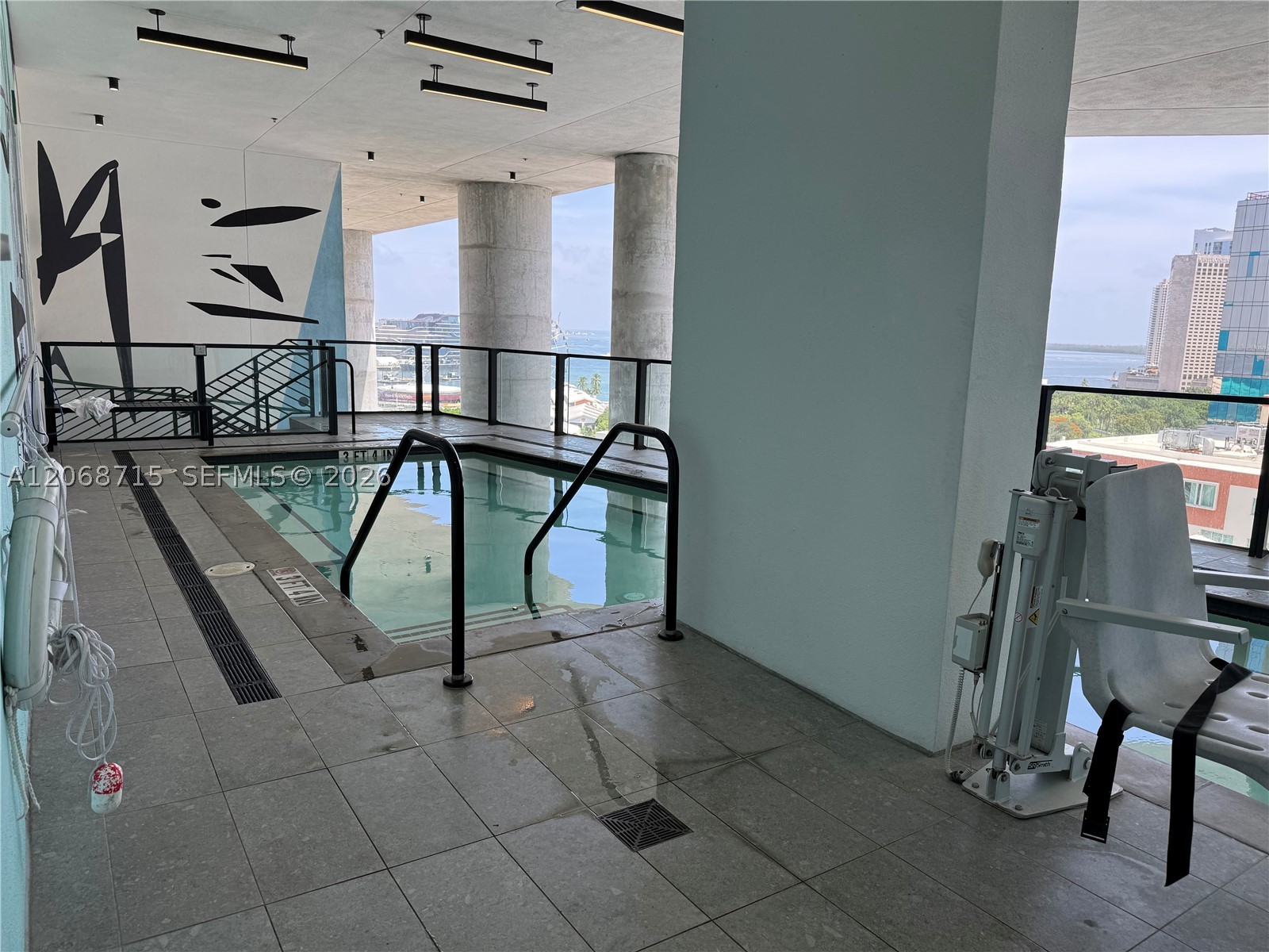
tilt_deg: -10.9
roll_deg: -2.7
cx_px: 634
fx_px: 880
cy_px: 476
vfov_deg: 56.8
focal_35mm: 24
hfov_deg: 71.6
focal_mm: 6.76
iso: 80
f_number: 1.78
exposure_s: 1/665
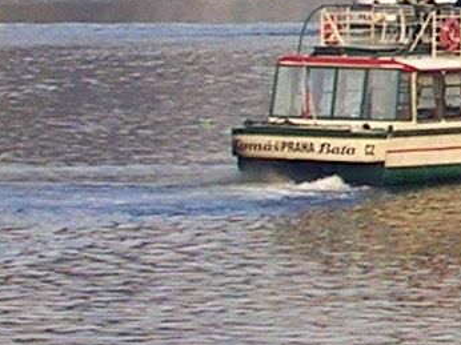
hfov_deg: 3.6
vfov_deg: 2.8
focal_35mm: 539
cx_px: 1121
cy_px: 72
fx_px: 7173
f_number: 4.2
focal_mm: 13.7
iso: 50
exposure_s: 1/132
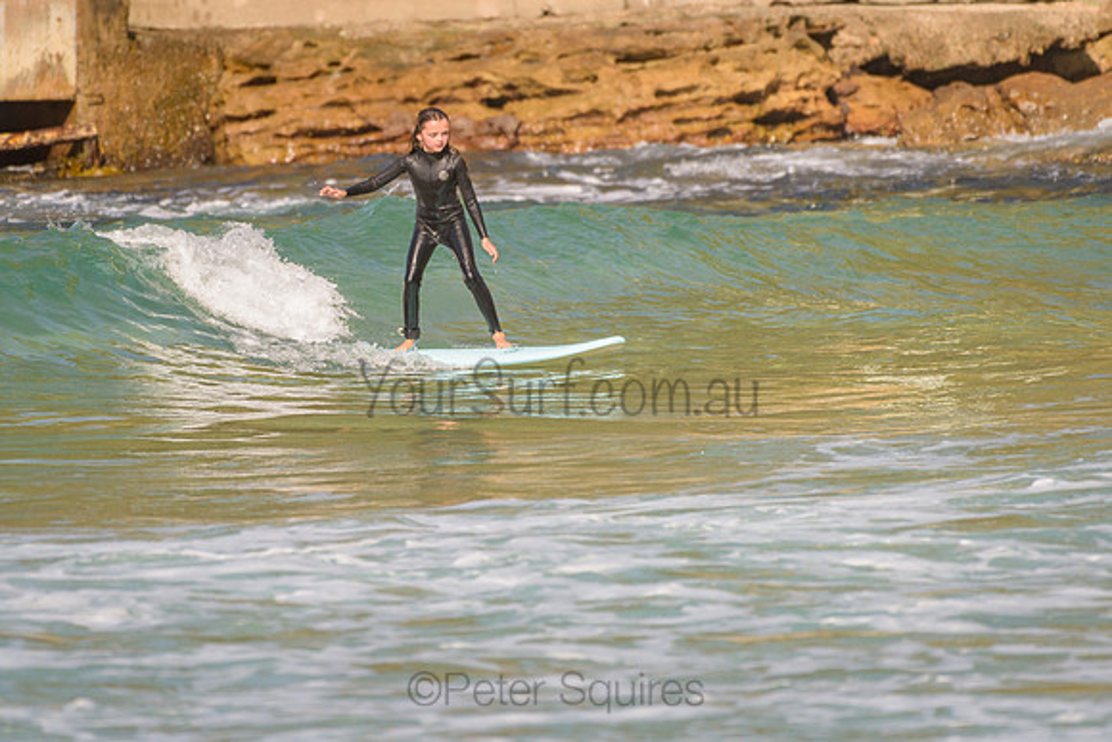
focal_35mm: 613
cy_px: 287
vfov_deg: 2.2
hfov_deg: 3.4
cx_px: 437
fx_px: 18950
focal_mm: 500
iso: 180
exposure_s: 1/2000
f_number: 5.6
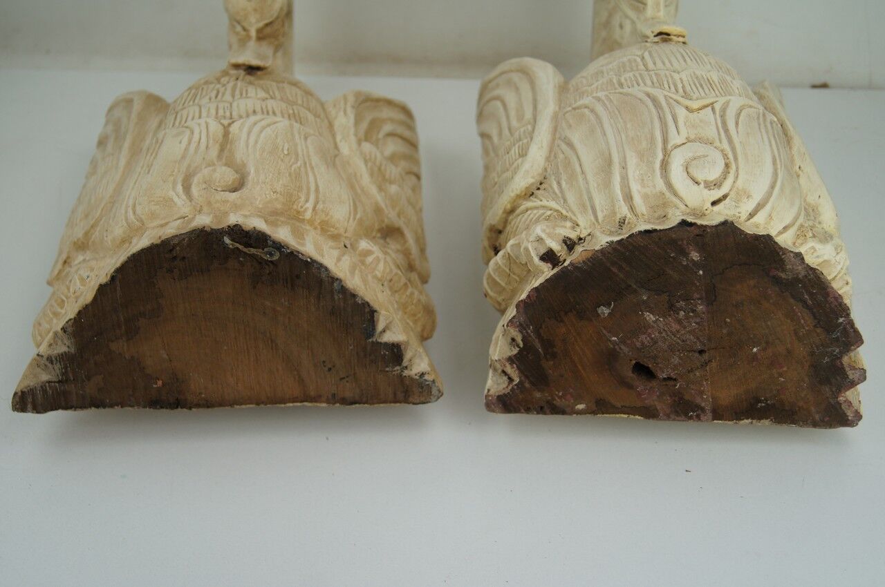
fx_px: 1289
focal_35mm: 52
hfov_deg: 37.9
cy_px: 294
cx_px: 442
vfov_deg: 25.7
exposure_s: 1/160
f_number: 5
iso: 160
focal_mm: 35
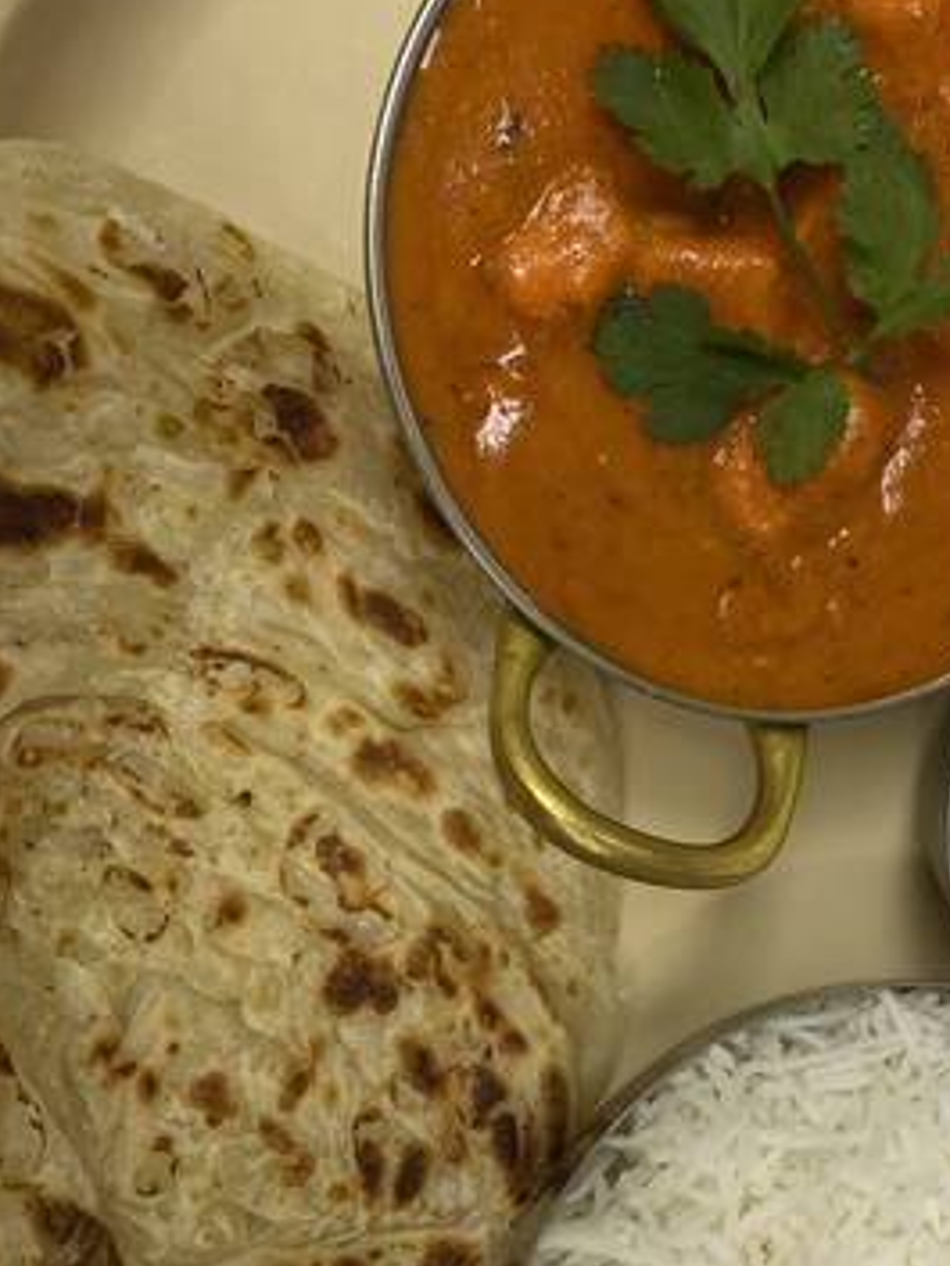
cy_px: 981
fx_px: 1975
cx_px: 663
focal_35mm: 54
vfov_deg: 34.6
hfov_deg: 26.8
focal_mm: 4.25
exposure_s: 1/120
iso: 125
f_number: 1.8
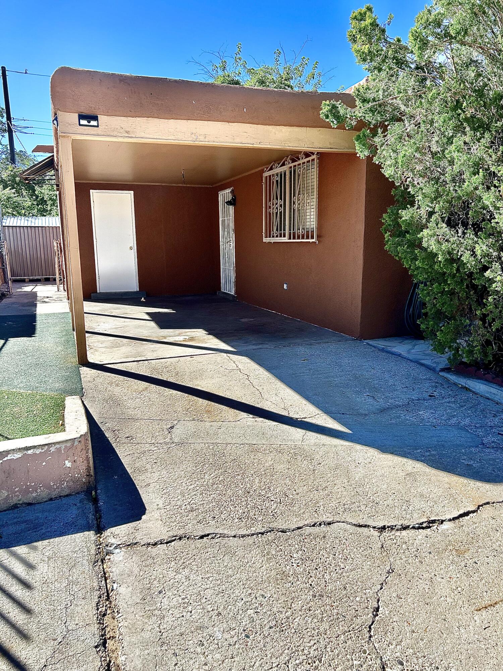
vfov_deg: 67.3
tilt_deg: -10.0
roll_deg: -0.4
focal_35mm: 26
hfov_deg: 53.1
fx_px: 504
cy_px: 336
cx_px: 252
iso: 50
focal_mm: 5.7
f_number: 1.5
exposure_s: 1/3704
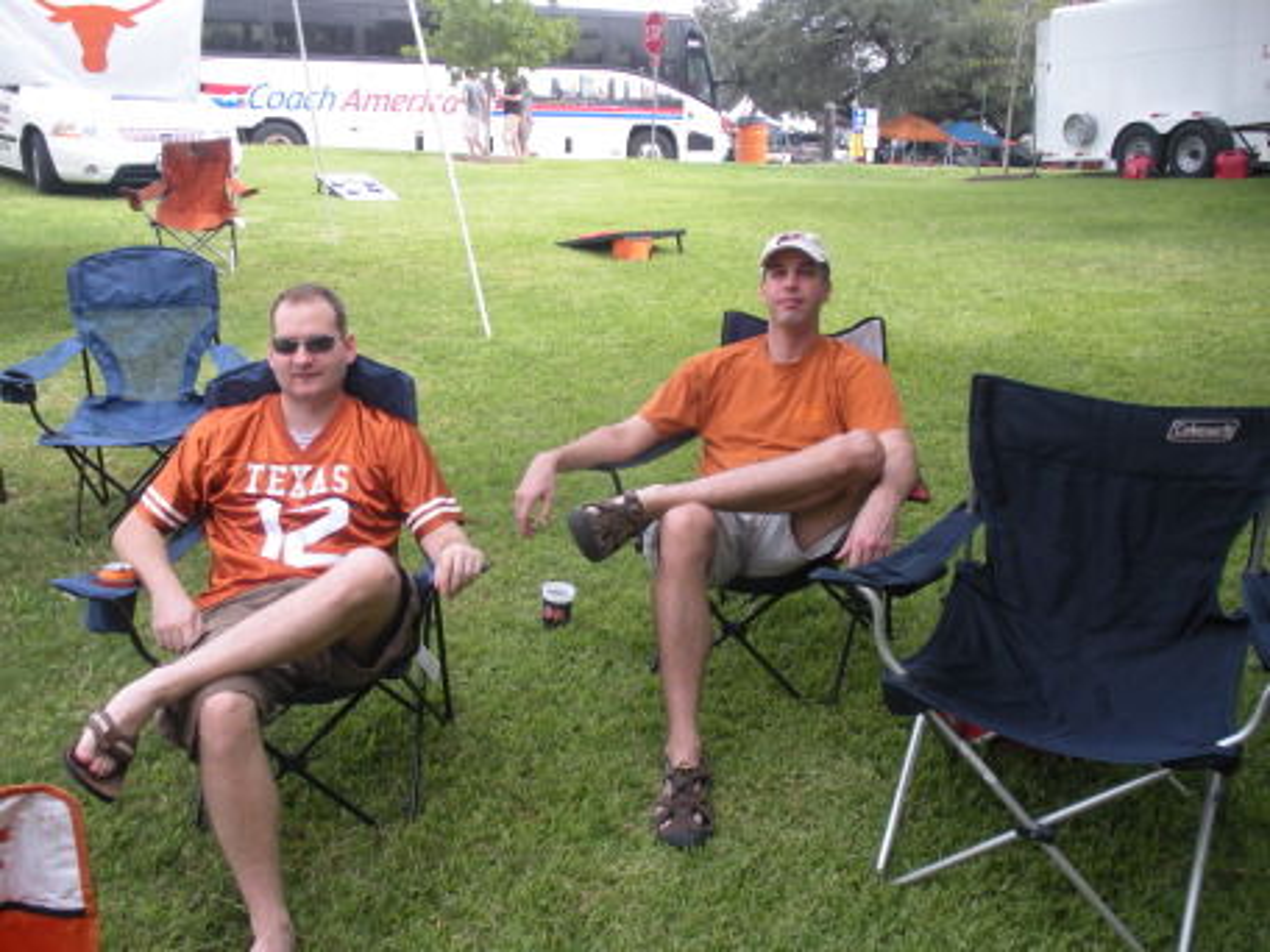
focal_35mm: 36
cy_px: 476
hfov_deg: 51.4
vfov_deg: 39.7
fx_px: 1321
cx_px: 635
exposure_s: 1/165
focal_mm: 6.3
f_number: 3.5
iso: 64
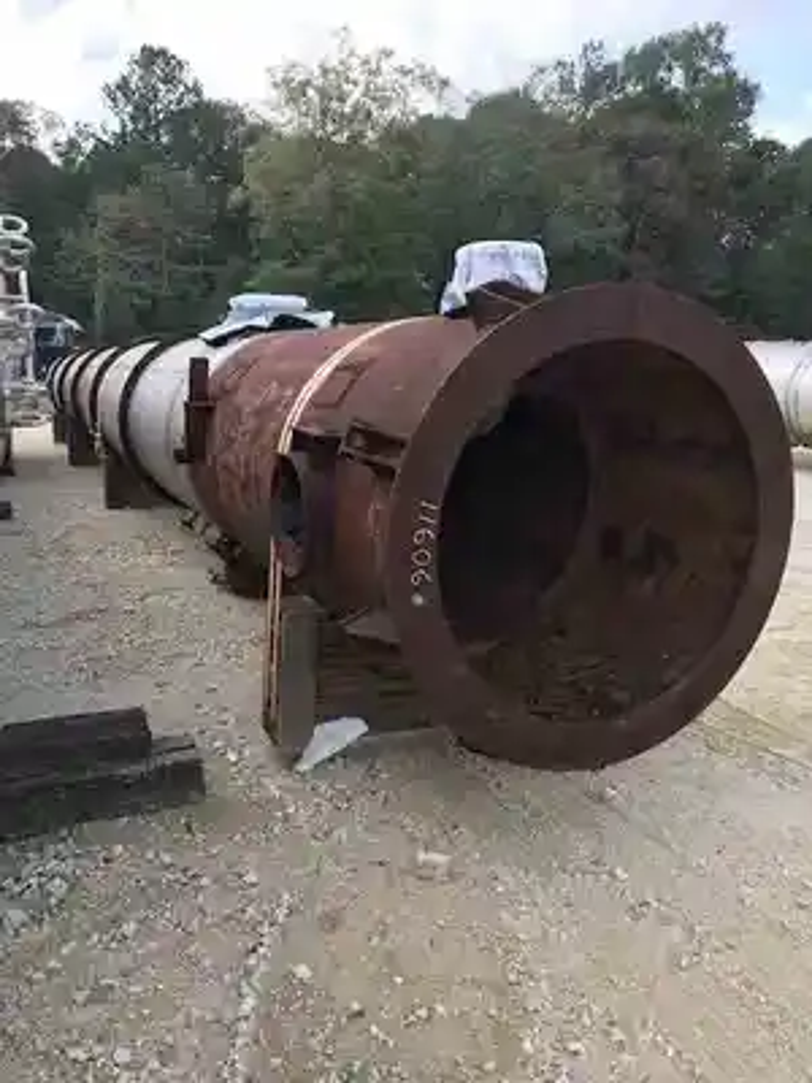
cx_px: 406
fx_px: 876
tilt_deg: -10.3
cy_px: 542
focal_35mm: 28
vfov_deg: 63.4
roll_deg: +0.5
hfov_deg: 49.7
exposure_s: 1/443
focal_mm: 3.99
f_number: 1.8
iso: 20
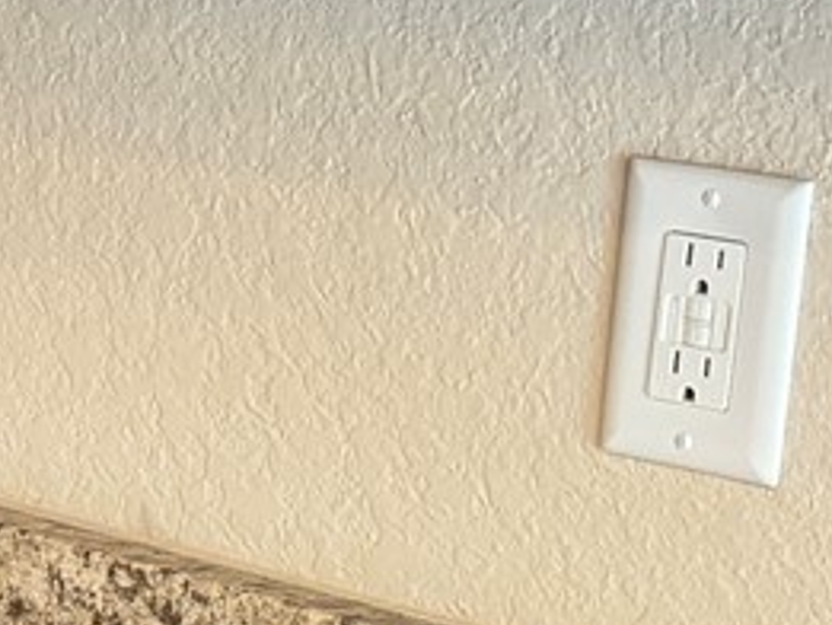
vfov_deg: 10.1
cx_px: -1052
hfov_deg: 11.5
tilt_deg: -16.9
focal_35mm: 147
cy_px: 545
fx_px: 3535
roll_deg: +0.2
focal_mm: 6.76
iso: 320
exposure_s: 1/60
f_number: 1.78
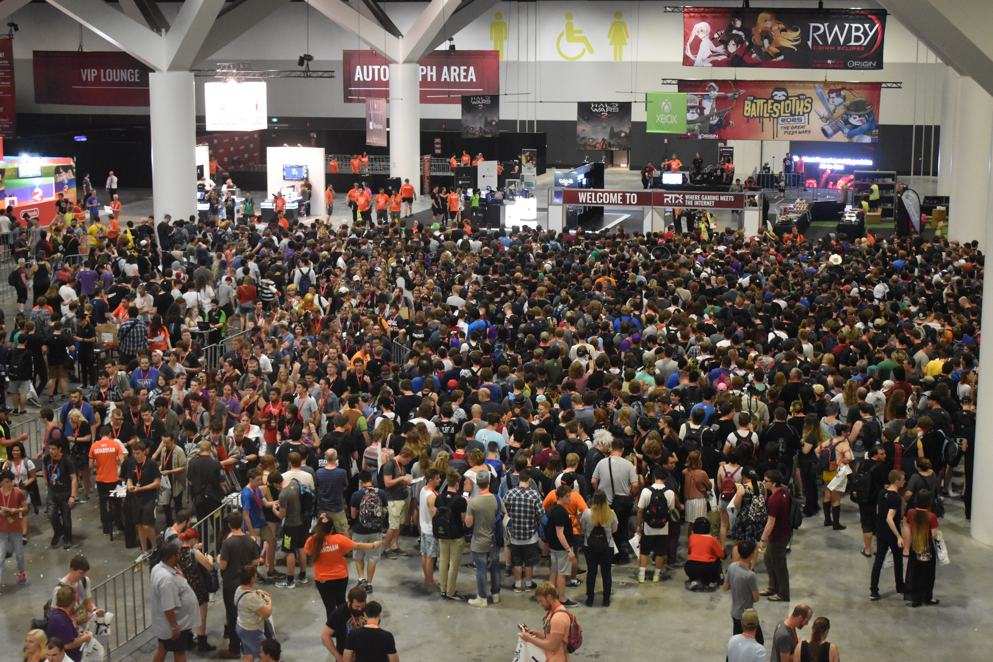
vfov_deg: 23.8
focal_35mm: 57
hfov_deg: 35.1
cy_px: 331
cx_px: 496
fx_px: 1572
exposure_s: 1/60
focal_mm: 38
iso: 5000
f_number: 4.8
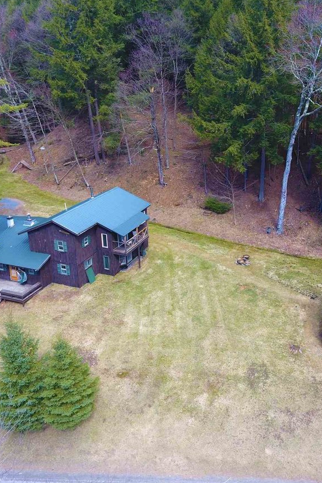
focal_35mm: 31
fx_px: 416
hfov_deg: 41.9
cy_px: 219
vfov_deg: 60.2
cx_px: 210
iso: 100
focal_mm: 3.61
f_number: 2.8
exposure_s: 1/208
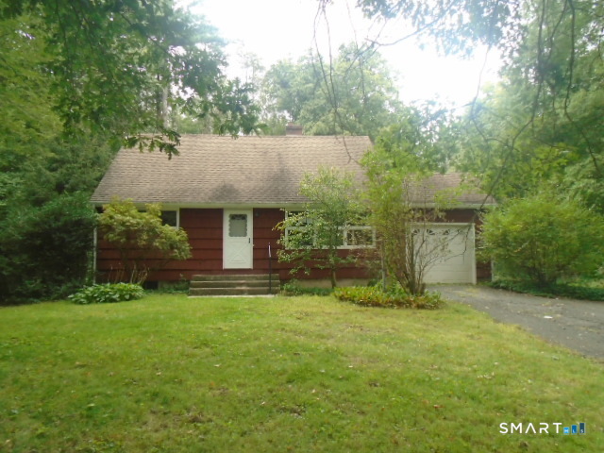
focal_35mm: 26
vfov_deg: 53.1
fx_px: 454
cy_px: 226
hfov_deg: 67.3
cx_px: 302
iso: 250
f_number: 3.2
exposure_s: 1/30
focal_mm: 4.6
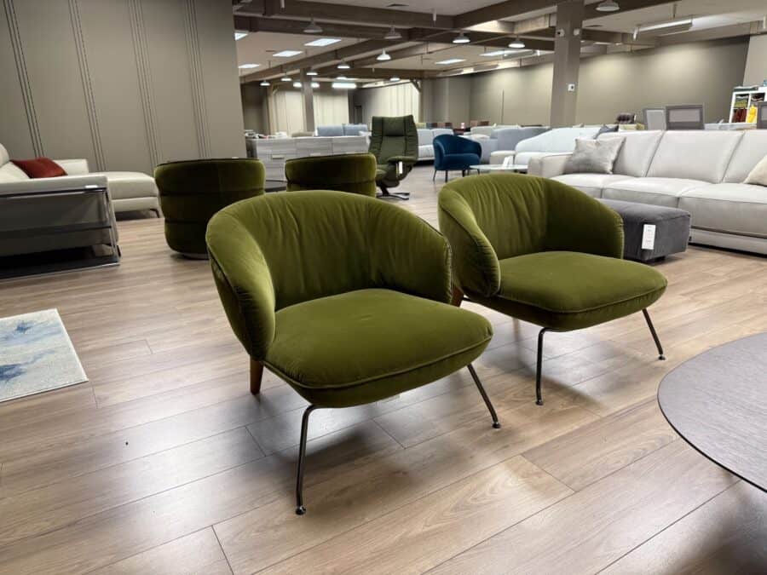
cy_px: 288
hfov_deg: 71.6
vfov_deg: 56.8
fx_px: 532
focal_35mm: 24
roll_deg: +1.9
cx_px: 384
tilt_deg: -17.0
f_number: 1.78
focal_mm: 6.76
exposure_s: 1/60
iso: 200
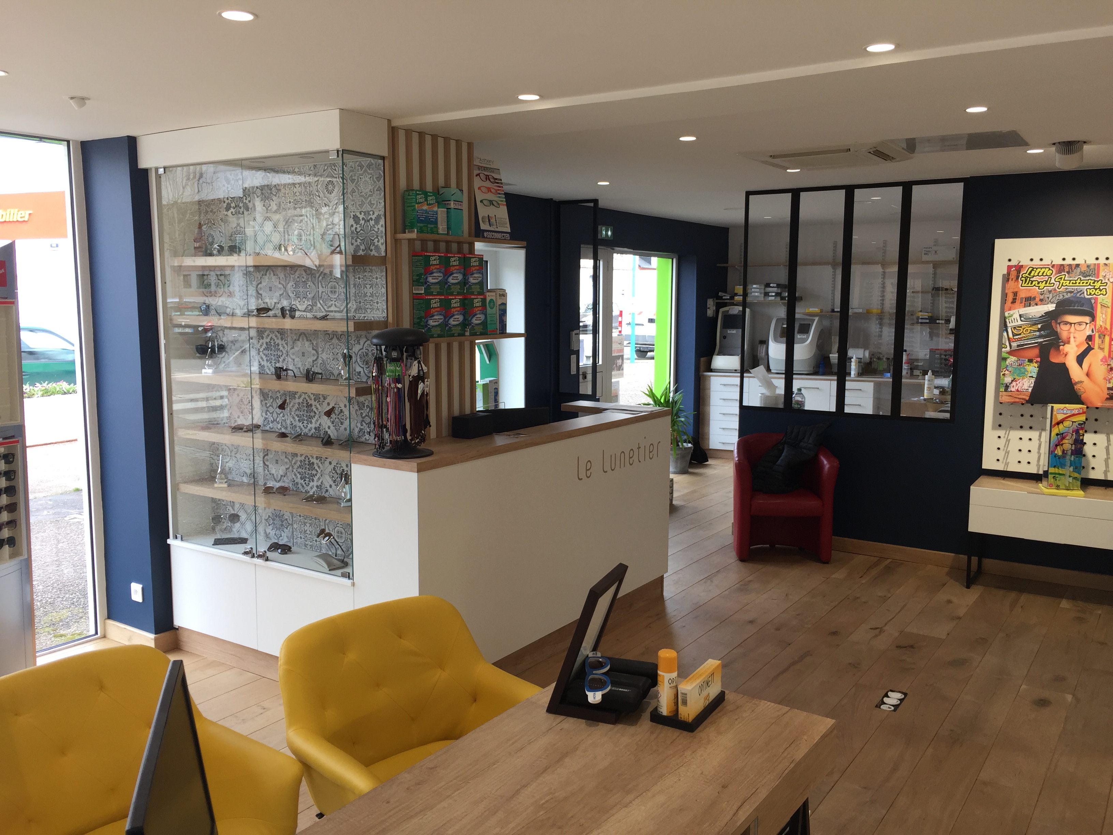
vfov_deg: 48.2
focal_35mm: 29
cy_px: 418
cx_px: 556
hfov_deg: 61.7
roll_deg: -1.4
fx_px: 932
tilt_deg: -7.6
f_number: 2.2
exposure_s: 1/100
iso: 32
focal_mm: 4.15
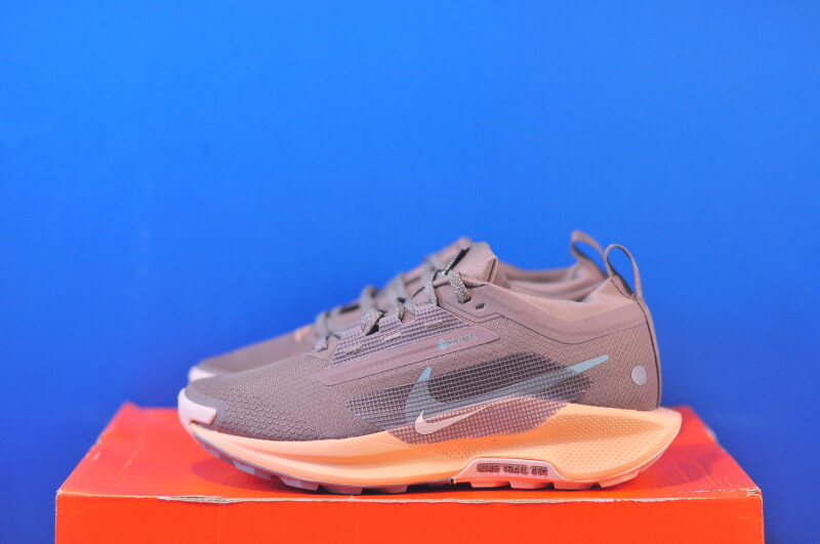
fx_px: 1706
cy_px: 272
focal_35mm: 75
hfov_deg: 27.0
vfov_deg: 18.1
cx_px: 410
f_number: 2.2
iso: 250
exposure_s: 1/320
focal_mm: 50
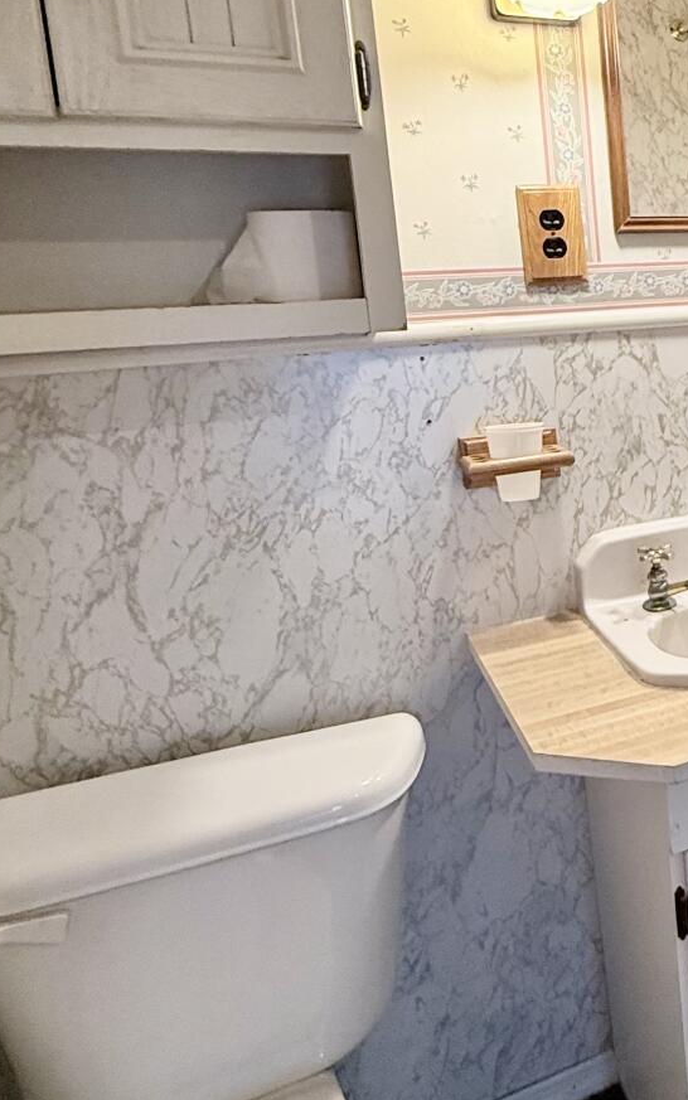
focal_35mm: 34
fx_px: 1020
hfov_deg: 29.8
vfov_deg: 56.2
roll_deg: +1.6
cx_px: 893
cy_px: 427
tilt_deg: -8.2
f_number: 2.2
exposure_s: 1/120
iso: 200
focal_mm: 2.22
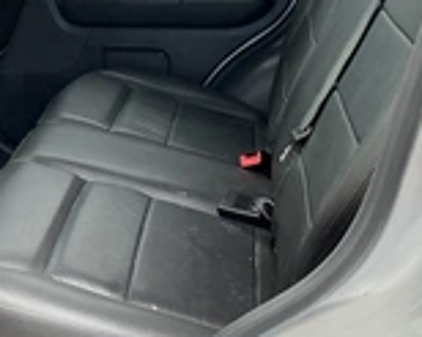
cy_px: 132
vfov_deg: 21.5
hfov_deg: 25.7
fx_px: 886
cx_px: 16
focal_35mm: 71
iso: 40
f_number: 1.8
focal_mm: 3
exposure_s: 1/122
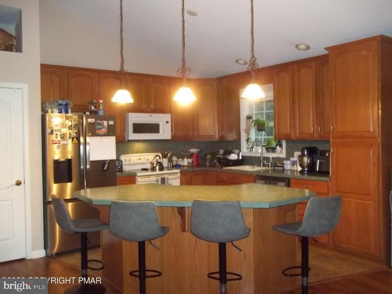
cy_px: 147
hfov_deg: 56.8
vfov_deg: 44.2
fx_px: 362
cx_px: 196
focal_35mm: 32
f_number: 2.9
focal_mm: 5.7
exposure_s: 1/30
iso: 400
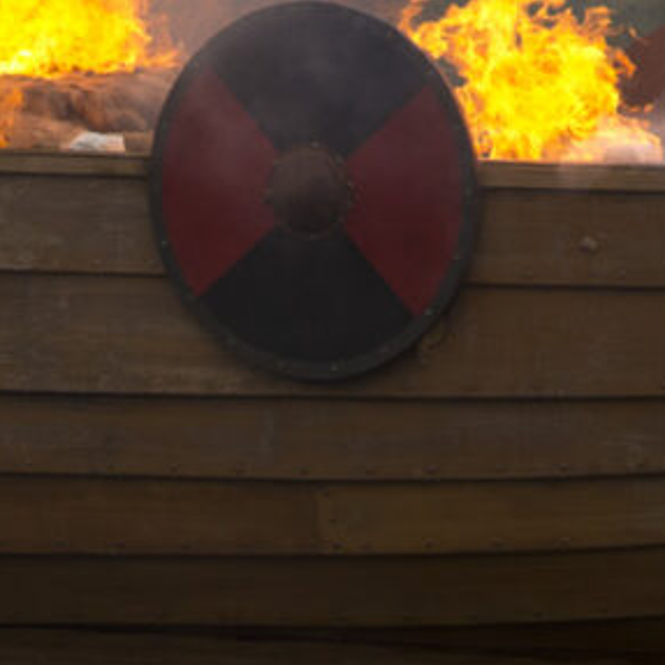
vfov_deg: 1.9
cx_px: 181
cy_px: 589
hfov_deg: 1.9
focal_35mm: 910
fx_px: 19778
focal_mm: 120
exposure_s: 1/400
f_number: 4
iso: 100
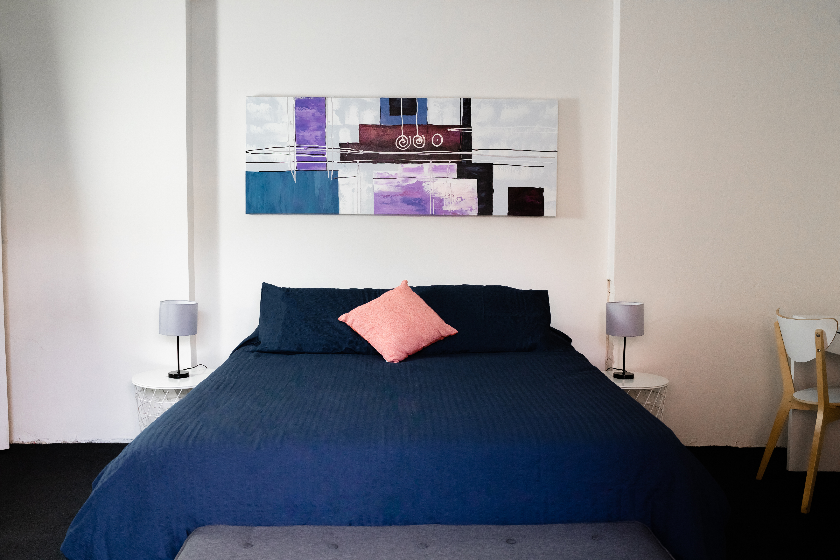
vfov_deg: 37.9
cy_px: 280
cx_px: 420
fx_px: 817
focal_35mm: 35
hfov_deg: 54.4
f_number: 5.6
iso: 1000
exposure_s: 1/60
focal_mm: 35
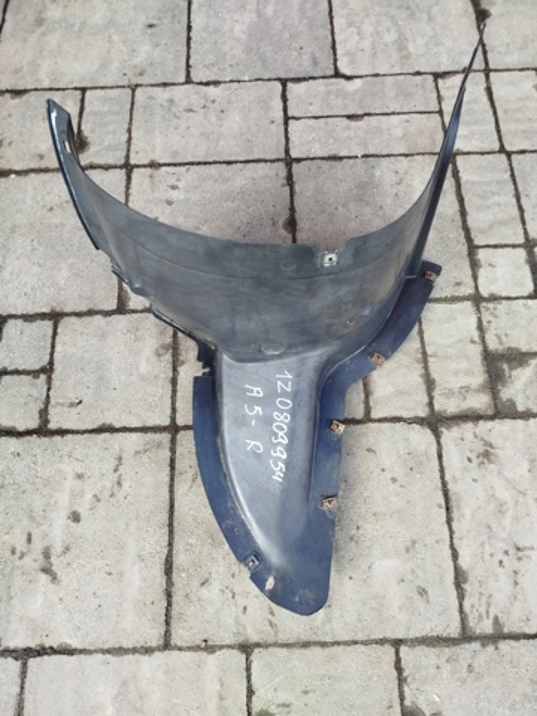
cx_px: 268
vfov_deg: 71.6
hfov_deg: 56.8
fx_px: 496
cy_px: 358
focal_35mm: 24
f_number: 1.7
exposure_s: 1/100
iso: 64
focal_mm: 5.31
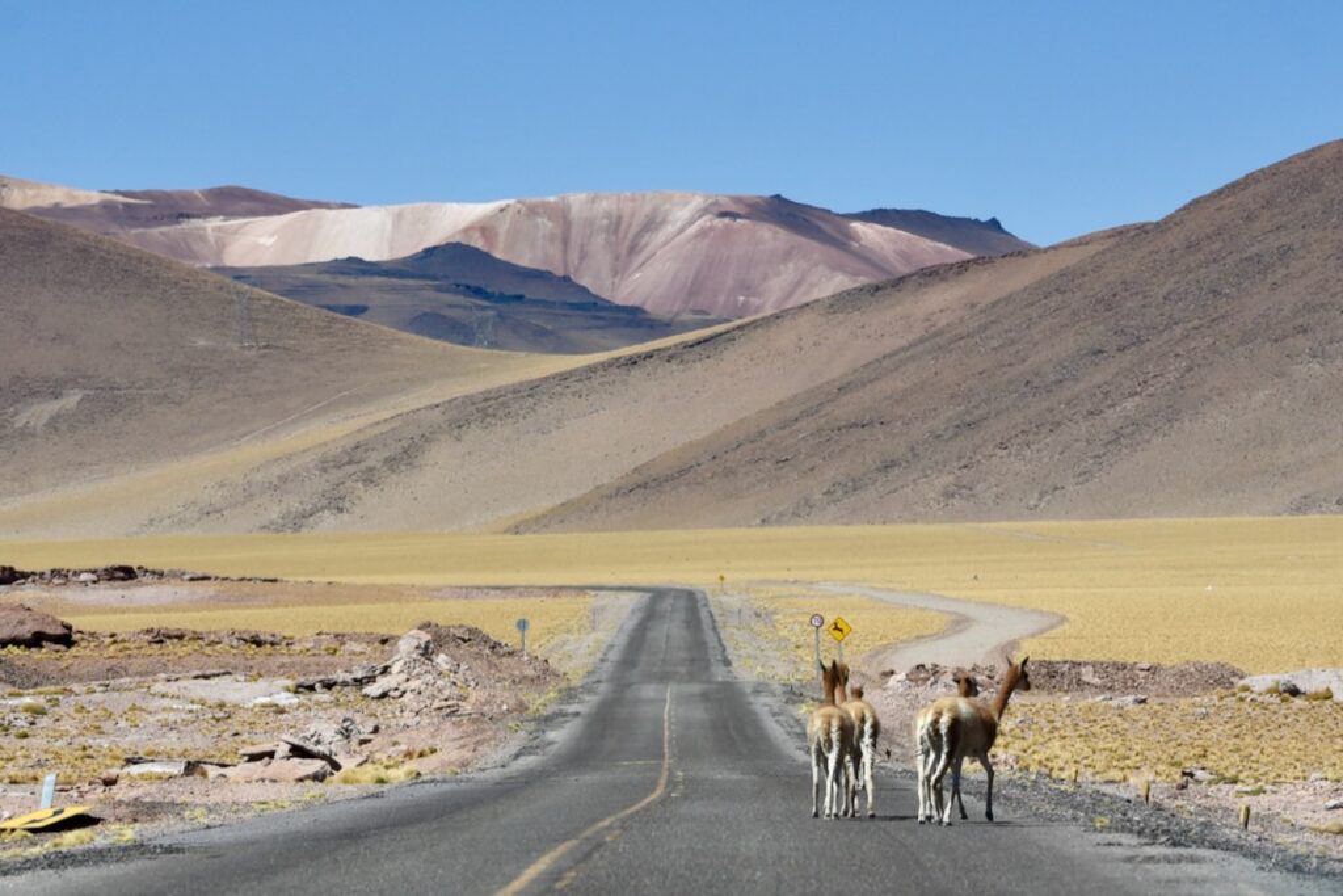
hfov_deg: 17.6
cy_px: 448
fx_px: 4328
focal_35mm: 116
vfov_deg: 11.8
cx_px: 672
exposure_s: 1/4000
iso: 500
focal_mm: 116
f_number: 9
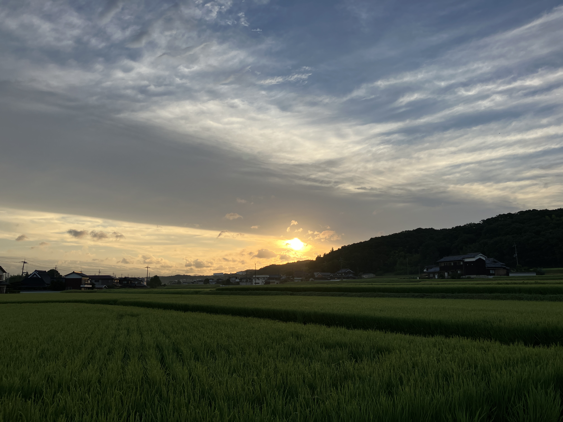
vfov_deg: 49.7
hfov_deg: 63.4
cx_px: 282
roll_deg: -0.1
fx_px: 455
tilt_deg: +10.1
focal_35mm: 28
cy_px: 211
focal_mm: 3.99
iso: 32
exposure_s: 1/1279
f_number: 1.8
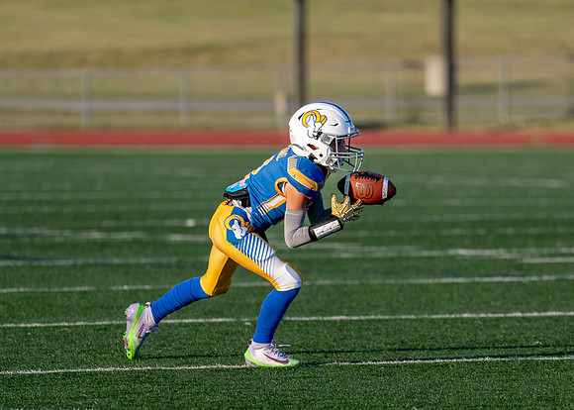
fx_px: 7039
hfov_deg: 4.7
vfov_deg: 3.3
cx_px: 319
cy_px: 312
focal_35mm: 432
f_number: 2.8
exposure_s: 1/3200
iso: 200
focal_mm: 200
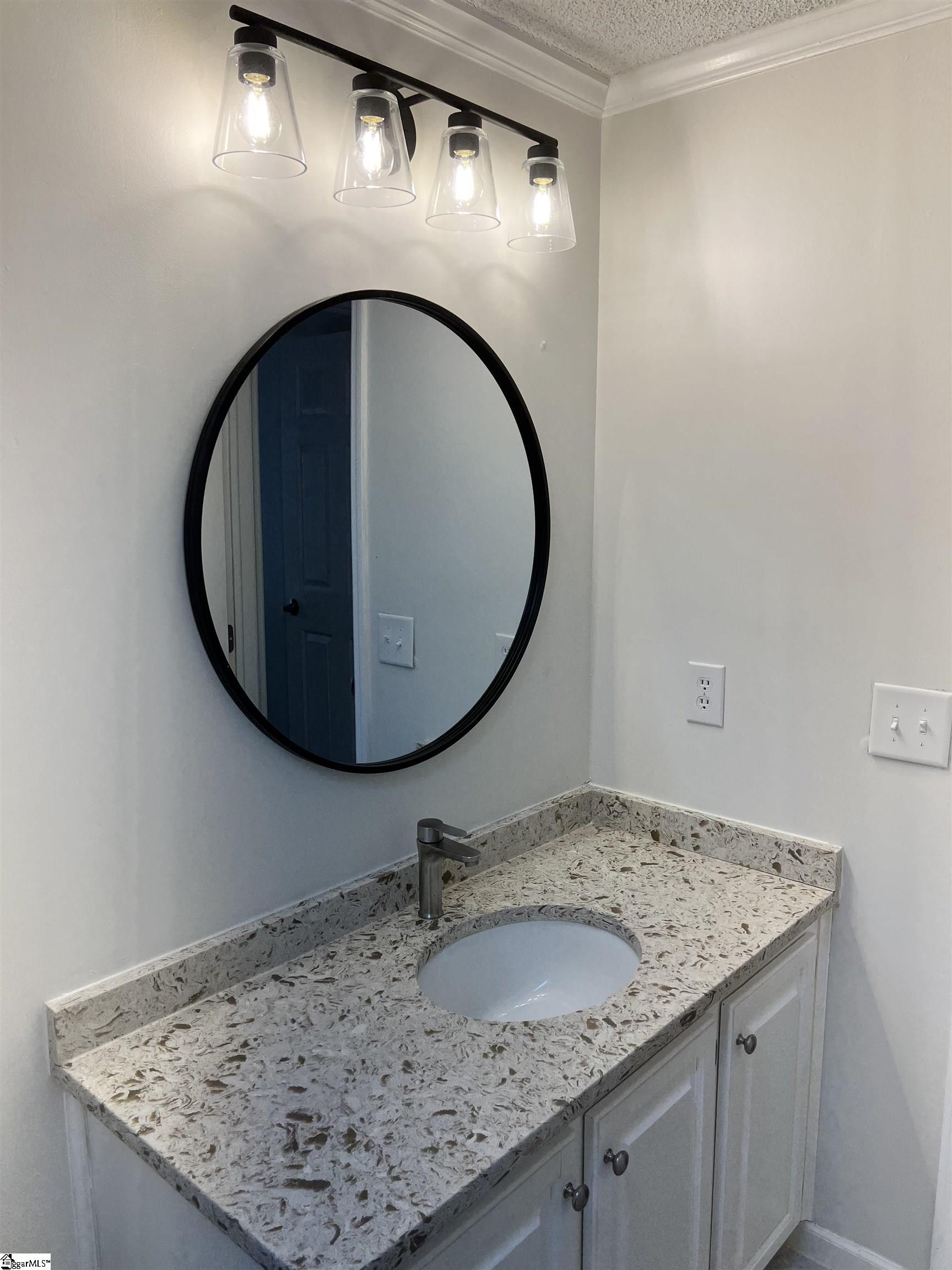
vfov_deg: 67.3
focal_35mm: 26
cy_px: 635
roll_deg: +0.7
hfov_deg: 53.1
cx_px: 476
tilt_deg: -8.6
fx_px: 953
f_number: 1.5
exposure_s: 1/234
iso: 40
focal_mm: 5.7
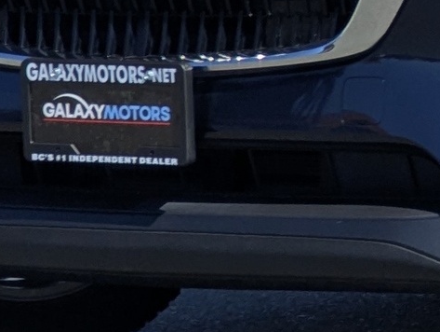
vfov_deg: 2.3
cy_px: -136
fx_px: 8183
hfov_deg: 3.1
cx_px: 760
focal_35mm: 643
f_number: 3.5
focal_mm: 19
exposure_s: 1/591
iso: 32
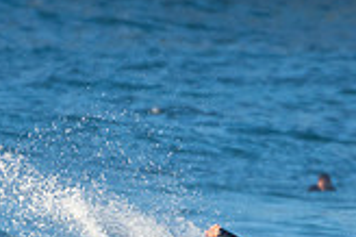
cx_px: 256
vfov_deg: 0.5
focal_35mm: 2656
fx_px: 26238
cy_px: 338
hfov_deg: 0.8
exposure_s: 1/1250
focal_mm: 500
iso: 400
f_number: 5.6
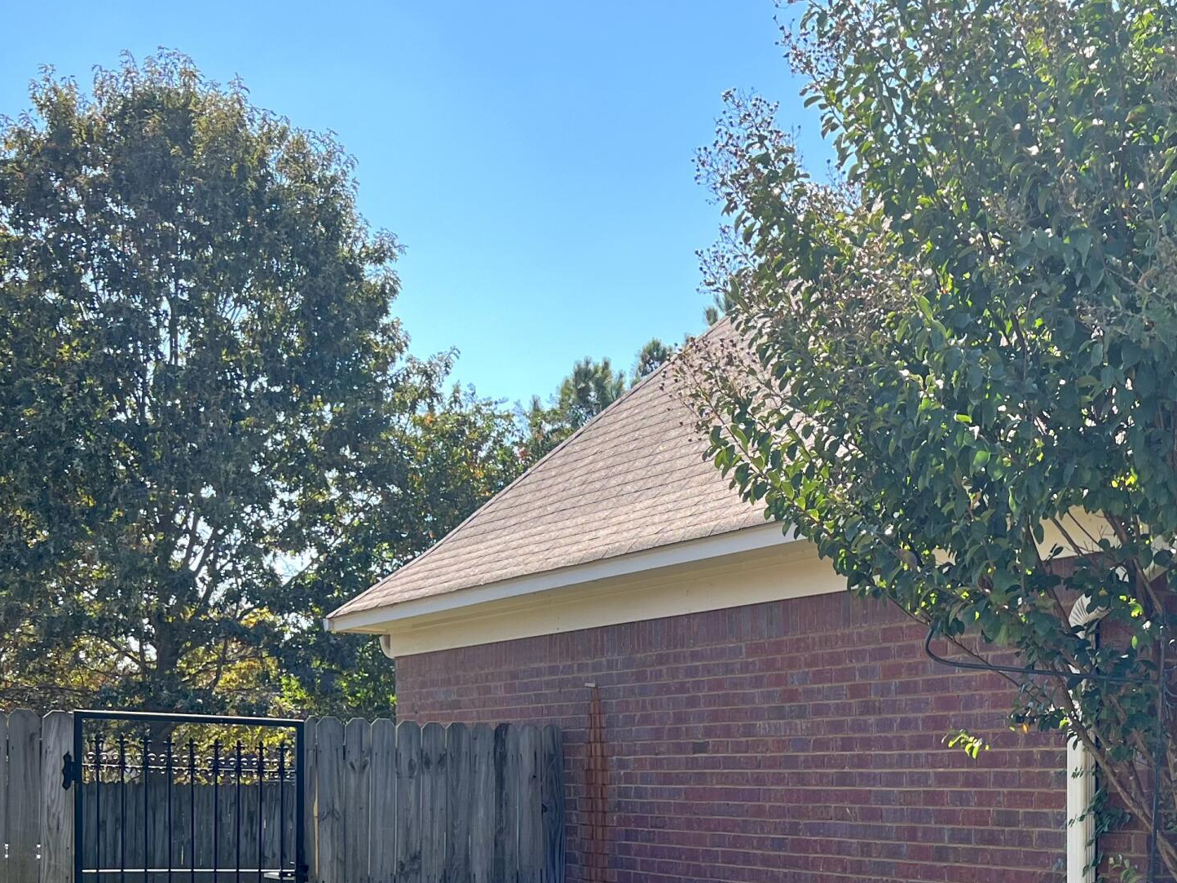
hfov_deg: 33.8
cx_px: 1035
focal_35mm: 54
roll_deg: -0.5
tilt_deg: -2.4
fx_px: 1836
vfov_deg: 25.9
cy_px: 835
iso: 50
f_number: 1.5
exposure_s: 1/965
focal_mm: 5.7
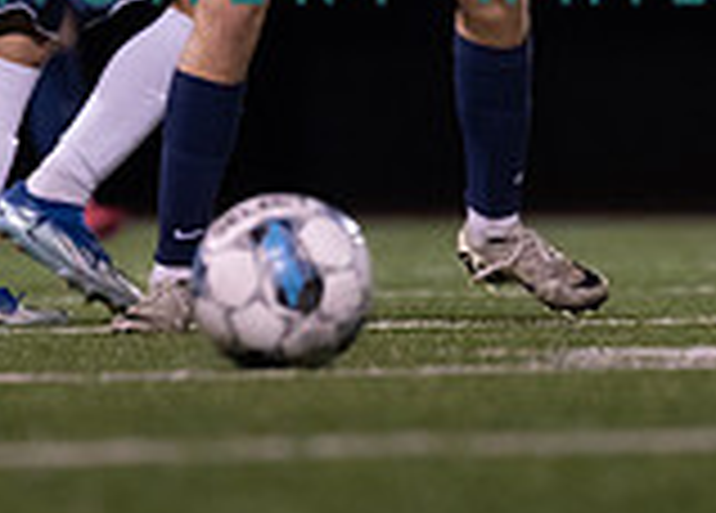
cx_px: 353
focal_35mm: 919
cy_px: -154
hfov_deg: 2.2
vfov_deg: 1.6
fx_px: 18712
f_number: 2.8
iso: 2500
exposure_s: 1/1000
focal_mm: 200
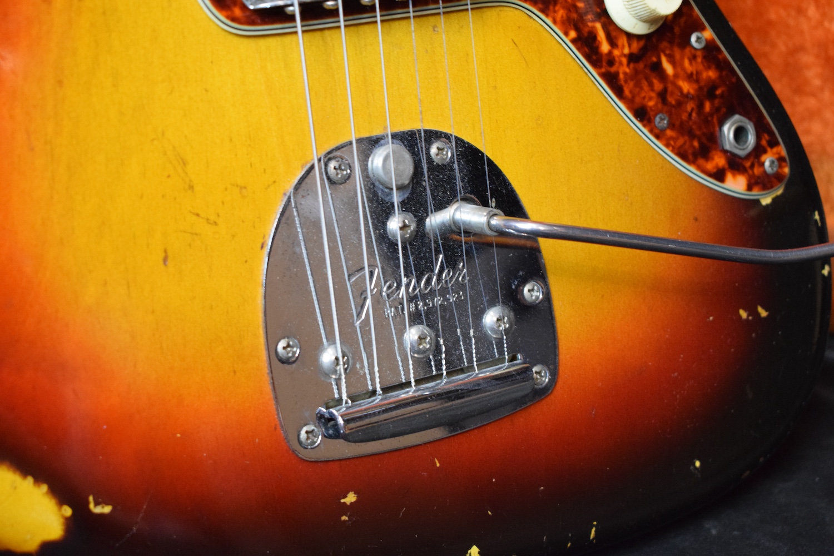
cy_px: 278
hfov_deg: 29.9
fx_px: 1564
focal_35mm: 68
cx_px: 417
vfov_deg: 20.2
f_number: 5
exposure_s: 1/30
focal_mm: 45
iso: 3200
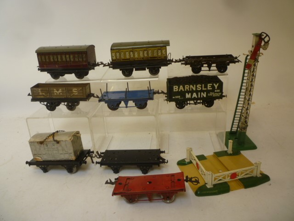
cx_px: 147
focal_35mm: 29
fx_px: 246
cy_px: 110
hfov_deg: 61.7
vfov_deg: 48.2
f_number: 3.3
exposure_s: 1/50
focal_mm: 5.2
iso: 80
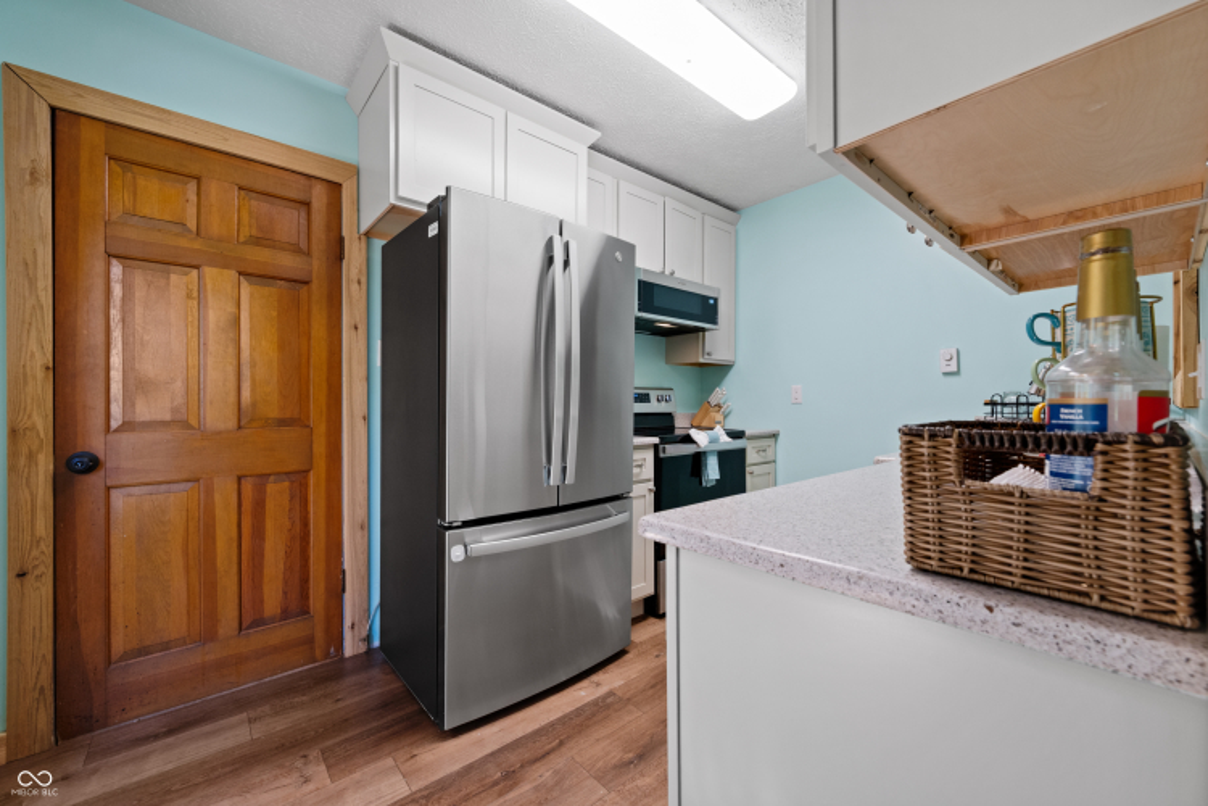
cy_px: 403
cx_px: 604
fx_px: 470
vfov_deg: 81.2
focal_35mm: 14
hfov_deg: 104.3
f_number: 9
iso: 4000
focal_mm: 14
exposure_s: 1/15
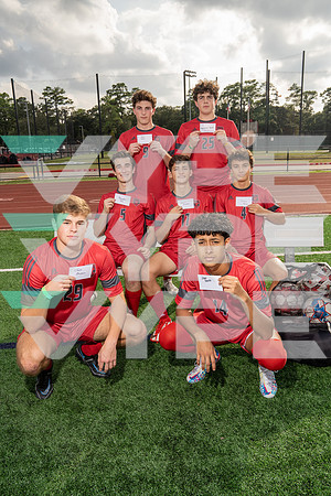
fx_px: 400
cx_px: 166
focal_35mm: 29
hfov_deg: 45.0
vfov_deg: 63.7
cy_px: 248
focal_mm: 29
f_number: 8
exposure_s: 1/250
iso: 200
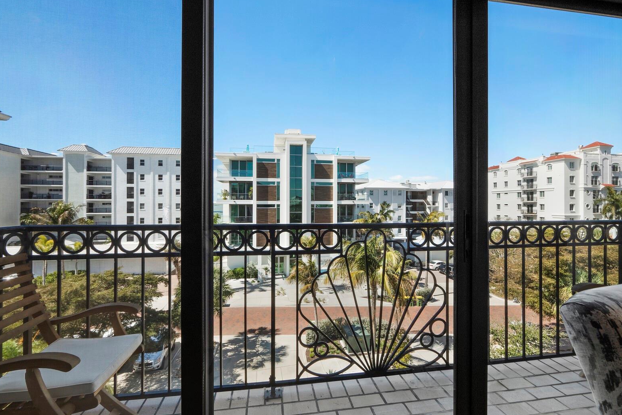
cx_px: 309
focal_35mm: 15
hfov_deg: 100.4
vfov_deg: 77.3
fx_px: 259
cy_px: 196
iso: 320
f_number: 11
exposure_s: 1/20
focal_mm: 7
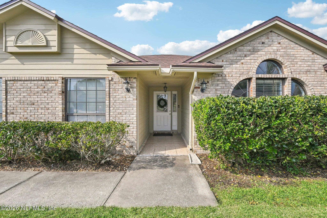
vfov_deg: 77.3
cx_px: 164
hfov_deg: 100.4
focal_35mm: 15
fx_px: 136
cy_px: 109
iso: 400
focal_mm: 10
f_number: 8
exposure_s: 1/500
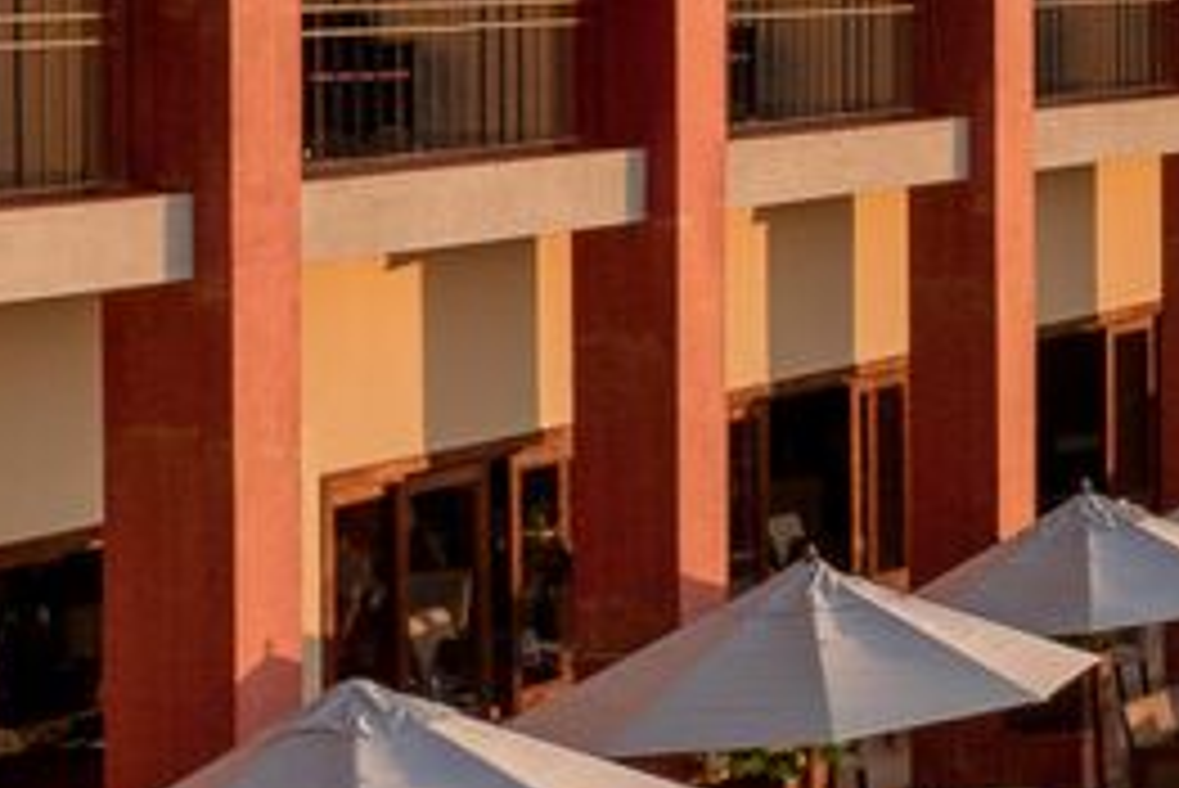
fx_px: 3604
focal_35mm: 110
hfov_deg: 10.5
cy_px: -77
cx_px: 3794
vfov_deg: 12.3
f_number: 11
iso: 200
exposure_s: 1/125
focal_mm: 15
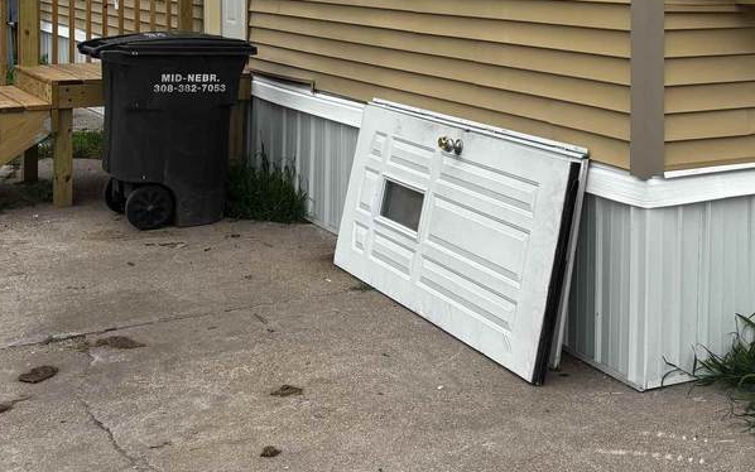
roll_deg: -1.3
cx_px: 573
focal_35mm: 59
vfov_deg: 21.0
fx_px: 1214
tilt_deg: -1.3
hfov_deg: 33.8
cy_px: -32
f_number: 1.6
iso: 50
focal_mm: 5.96
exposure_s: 1/1783
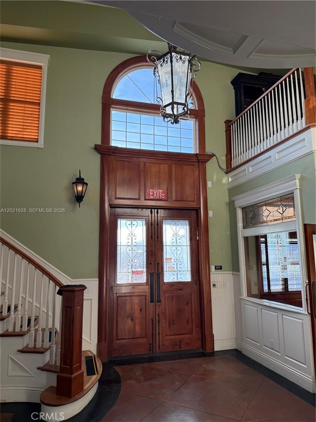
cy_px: 211
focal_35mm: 24
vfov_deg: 71.6
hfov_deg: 56.8
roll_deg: -0.2
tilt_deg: +9.2
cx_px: 158
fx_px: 292
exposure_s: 1/299
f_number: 1.78
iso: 100
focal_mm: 6.76
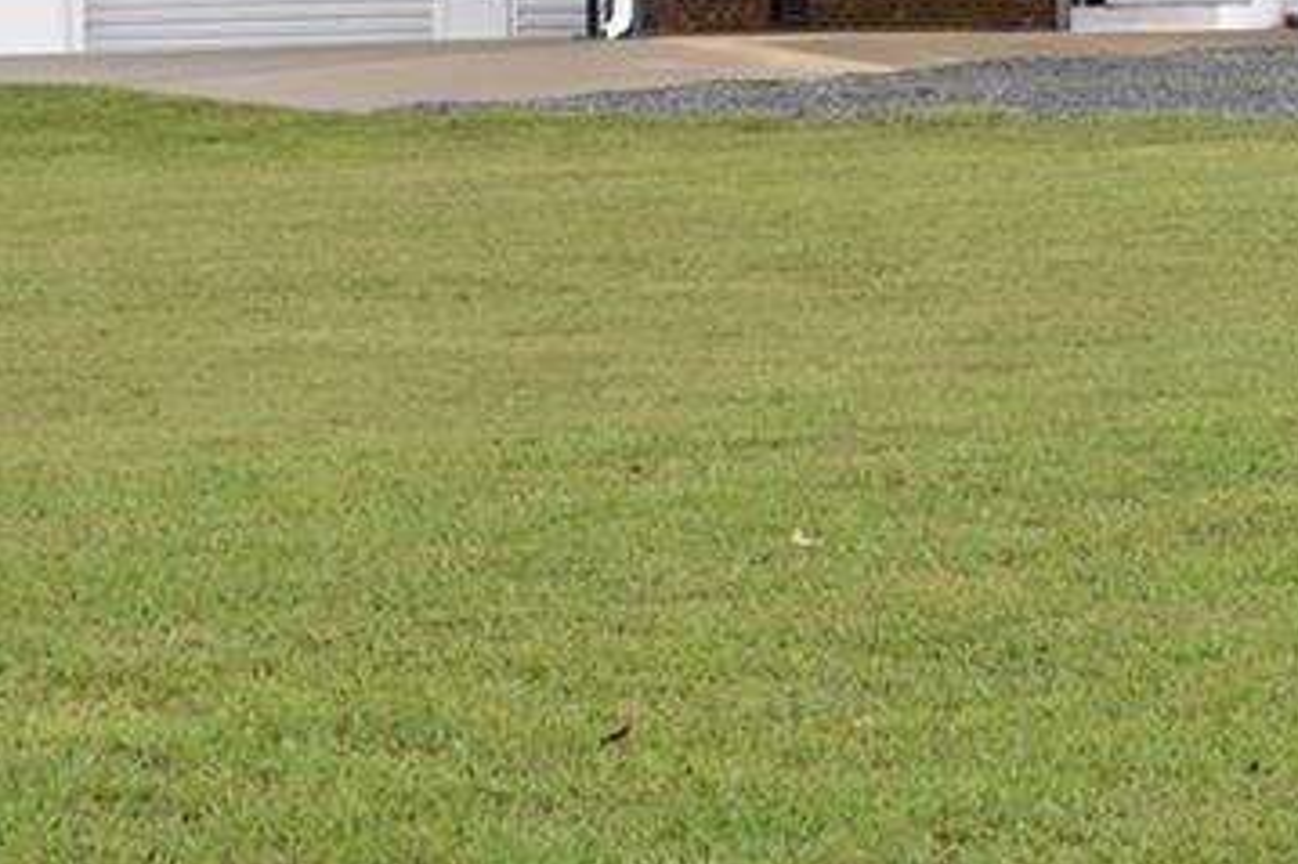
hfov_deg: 11.8
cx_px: 1493
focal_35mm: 171
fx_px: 6162
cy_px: -90
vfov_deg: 8.0
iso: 400
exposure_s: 1/250
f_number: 8
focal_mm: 40
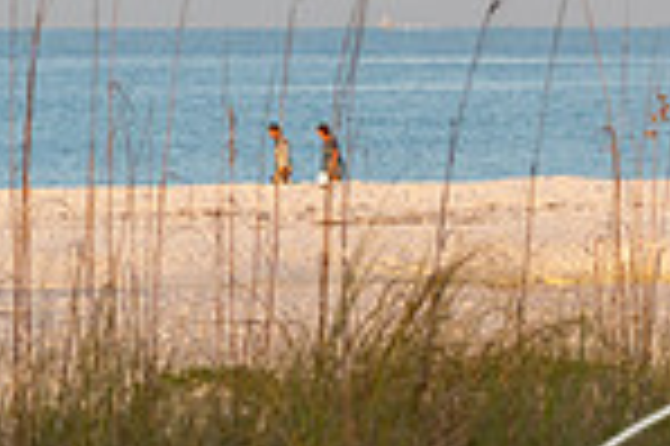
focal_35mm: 651
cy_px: 173
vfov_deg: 2.1
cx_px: 337
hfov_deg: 3.2
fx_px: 12102
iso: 200
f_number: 5.6
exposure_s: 1/500
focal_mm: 110
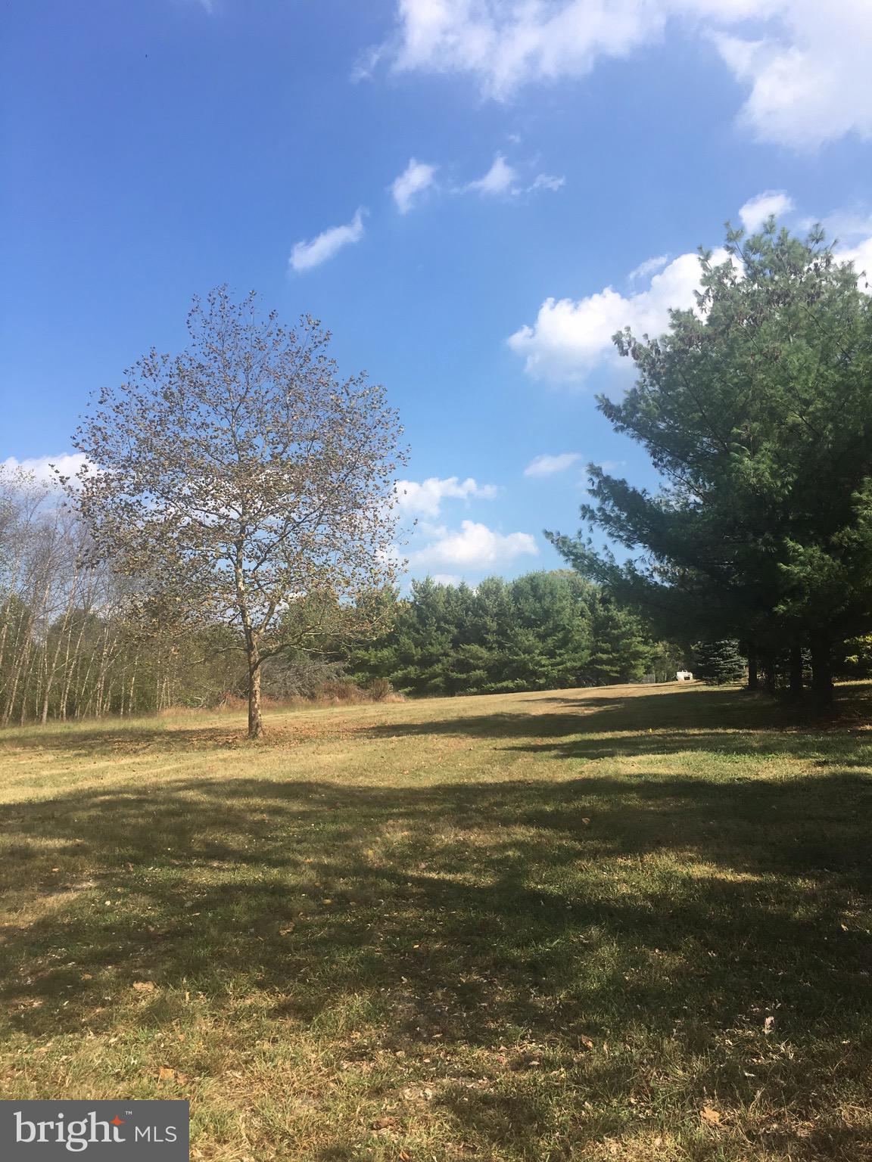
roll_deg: -0.7
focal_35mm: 29
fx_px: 974
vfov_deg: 61.7
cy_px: 581
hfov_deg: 48.2
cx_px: 436
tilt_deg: +7.3
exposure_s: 1/1099
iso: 25
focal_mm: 4.15
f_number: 2.2
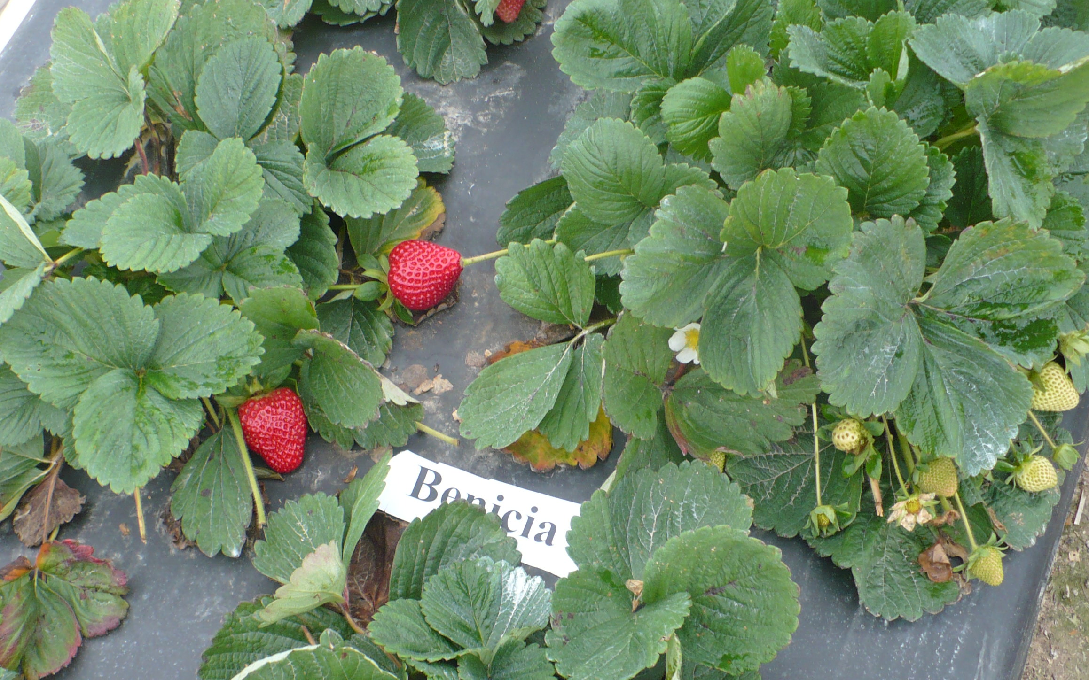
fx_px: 1543
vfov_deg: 24.7
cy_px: 462
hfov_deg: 38.8
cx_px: 496
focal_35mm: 52
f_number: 2.8
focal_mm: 6.1
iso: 100
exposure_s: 1/125
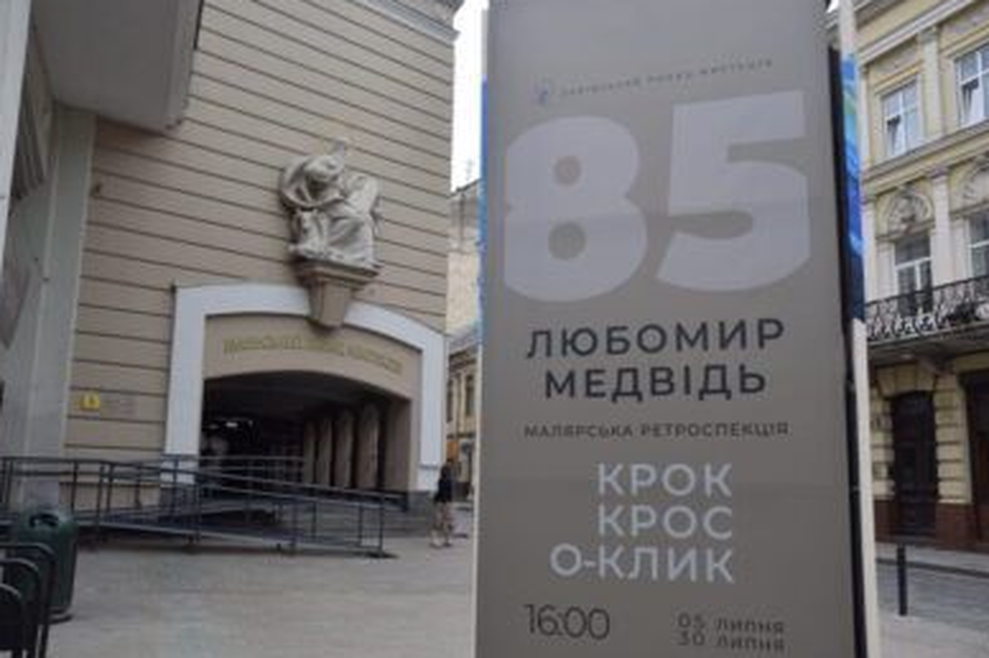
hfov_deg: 58.0
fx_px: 893
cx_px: 487
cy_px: 333
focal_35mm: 33
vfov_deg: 40.4
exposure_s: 1/250
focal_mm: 21
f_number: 8
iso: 220
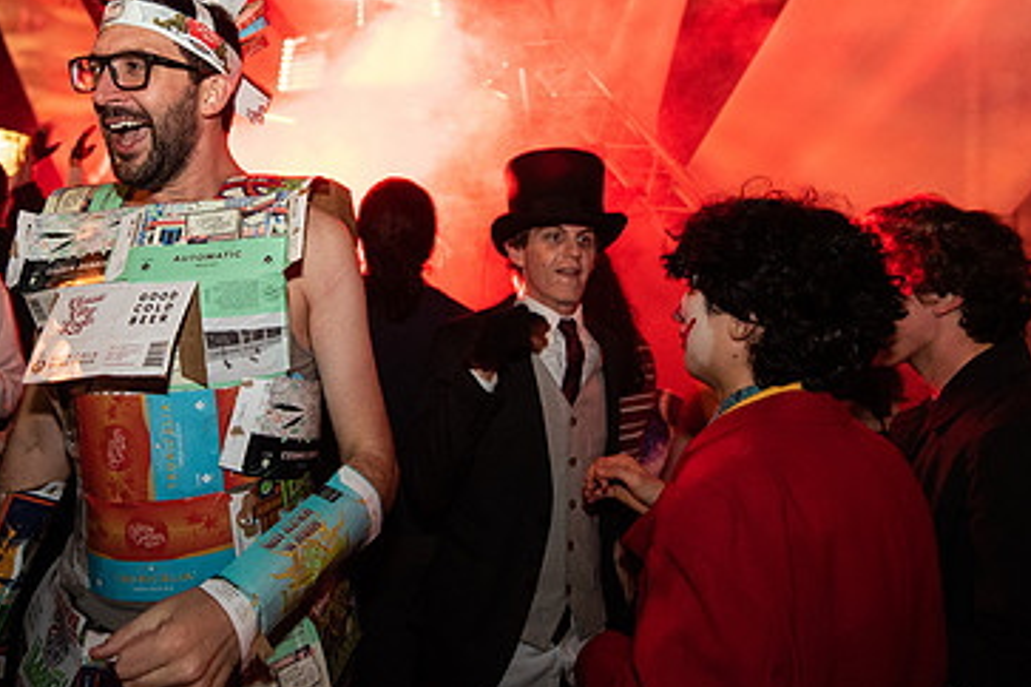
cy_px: 188
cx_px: 347
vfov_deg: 48.0
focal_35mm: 26
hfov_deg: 67.6
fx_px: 745
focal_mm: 14
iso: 2000
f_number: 3.5
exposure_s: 1/60
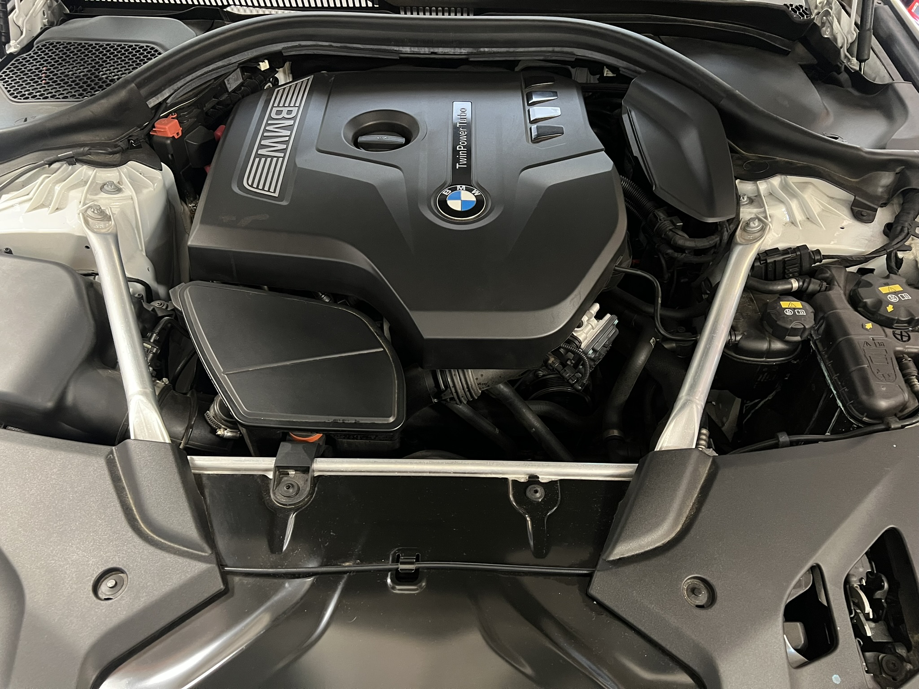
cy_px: 344
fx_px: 690
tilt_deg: -48.6
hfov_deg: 67.3
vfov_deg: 53.1
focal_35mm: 26
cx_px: 460
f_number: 1.5
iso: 500
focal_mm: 5.7
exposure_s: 1/30
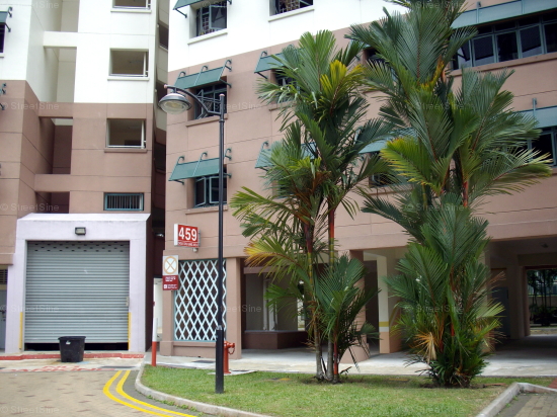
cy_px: 208
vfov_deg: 38.6
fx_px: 595
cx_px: 278
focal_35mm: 37
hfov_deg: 50.2
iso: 80
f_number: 2.8
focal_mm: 6.2
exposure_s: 1/200
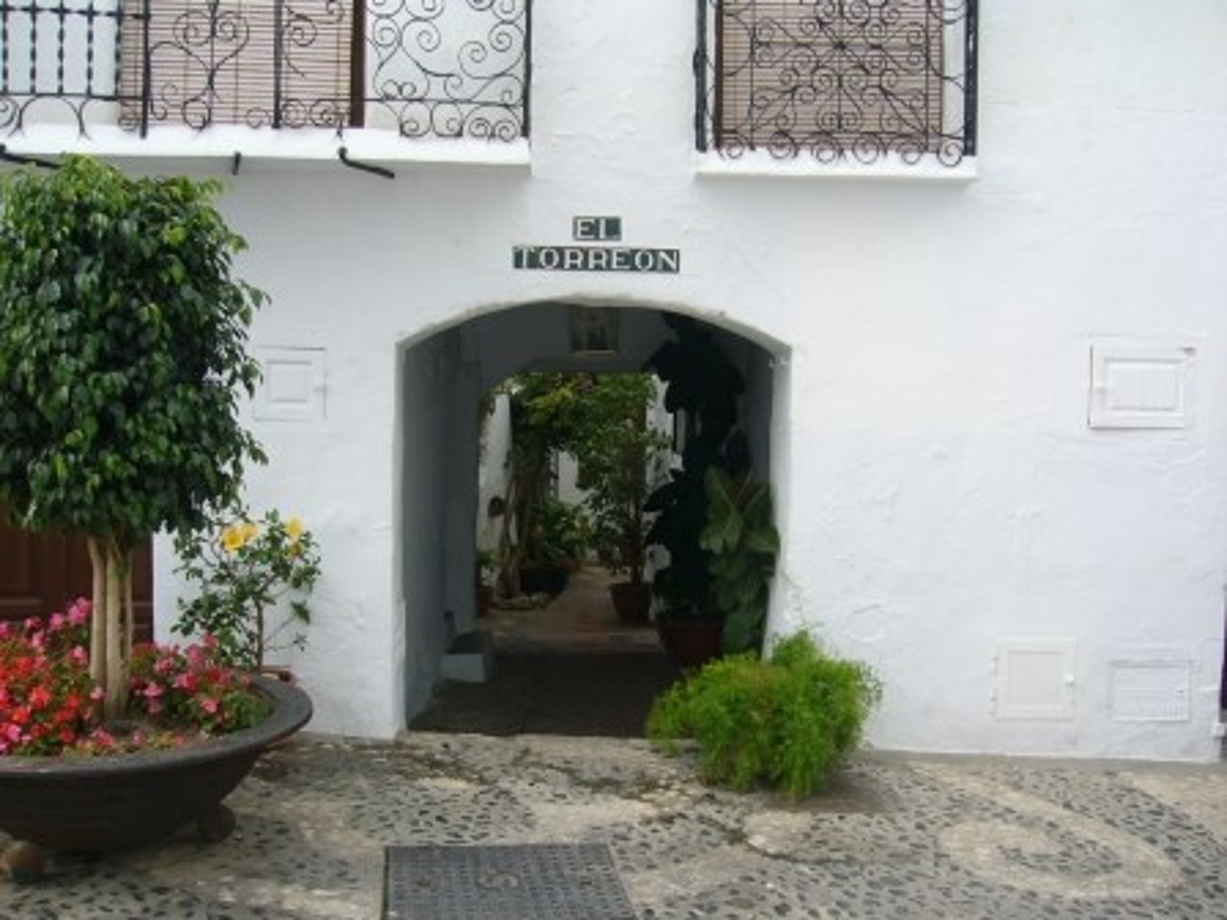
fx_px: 1241
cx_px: 614
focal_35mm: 35
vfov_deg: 40.7
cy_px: 460
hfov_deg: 52.6
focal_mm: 5.8
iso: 80
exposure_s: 1/100
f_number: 5.6
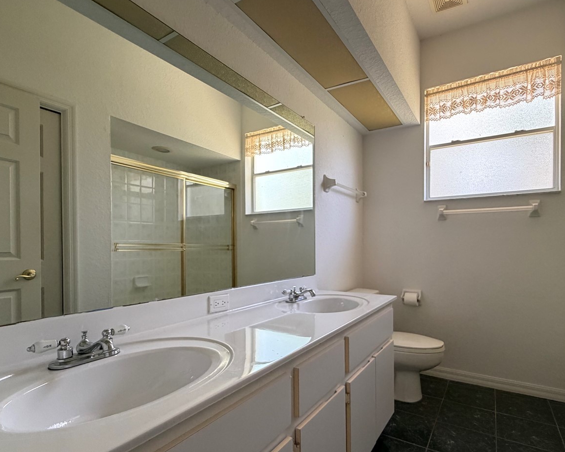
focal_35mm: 19
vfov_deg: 70.7
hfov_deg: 83.1
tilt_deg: -0.9
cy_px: 249
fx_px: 318
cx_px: 304
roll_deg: +0.3
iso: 320
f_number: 2.2
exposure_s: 1/65
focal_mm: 2.22
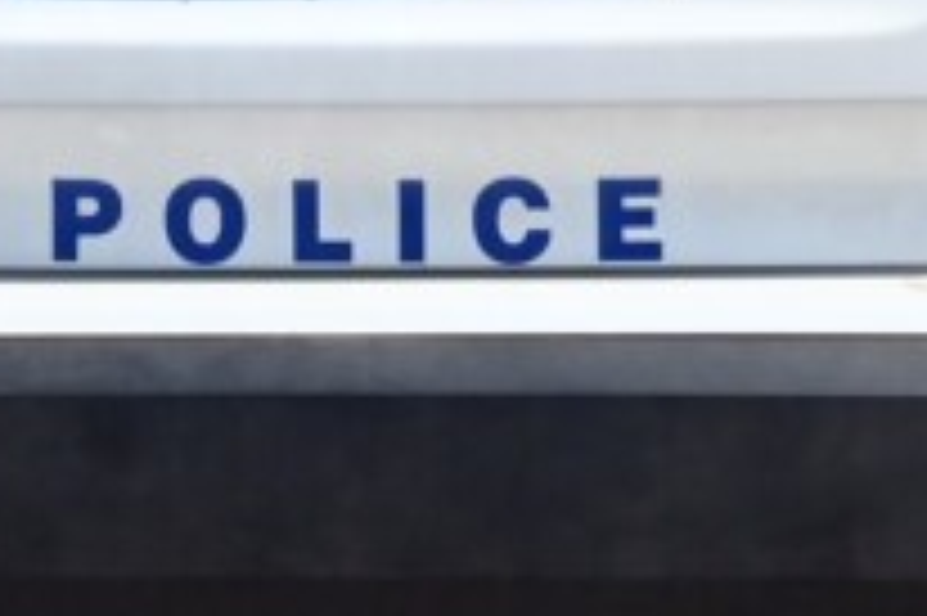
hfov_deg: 2.4
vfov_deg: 1.6
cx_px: 261
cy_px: -211
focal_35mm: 873
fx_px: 22461
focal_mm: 100
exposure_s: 1/2000
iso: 1000
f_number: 13
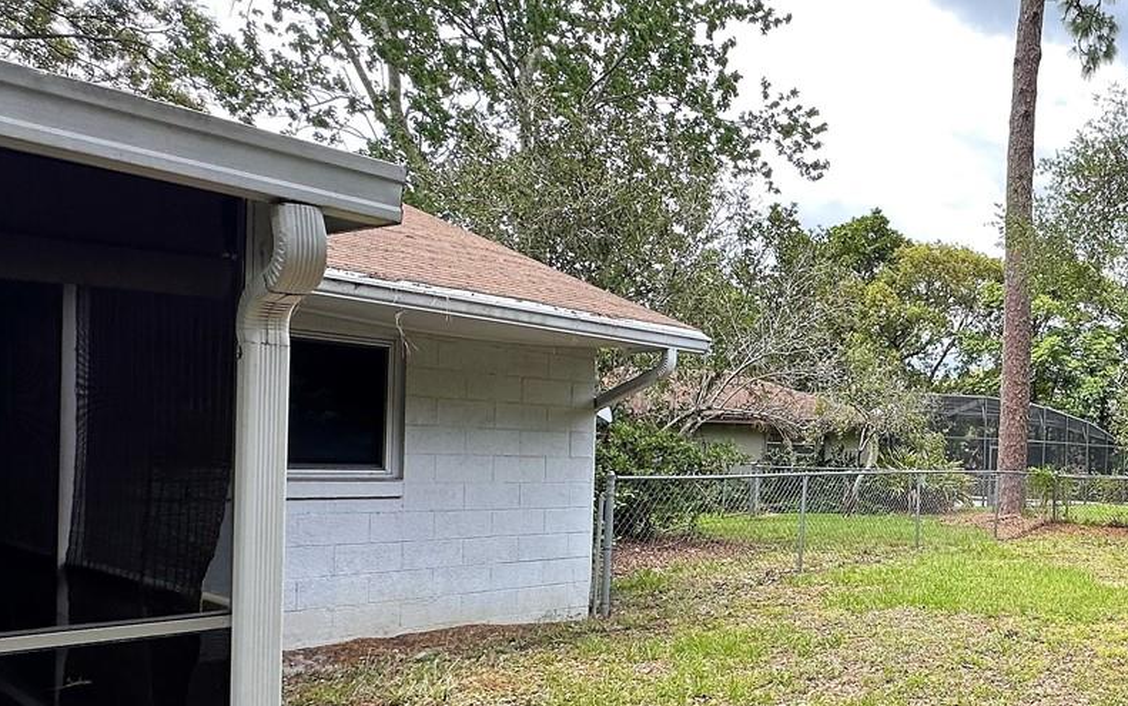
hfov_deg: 54.5
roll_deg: -1.3
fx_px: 923
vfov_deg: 41.4
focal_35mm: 30
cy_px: 466
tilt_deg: -0.1
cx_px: 1021
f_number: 2.2
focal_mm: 2.22
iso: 40
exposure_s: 1/450
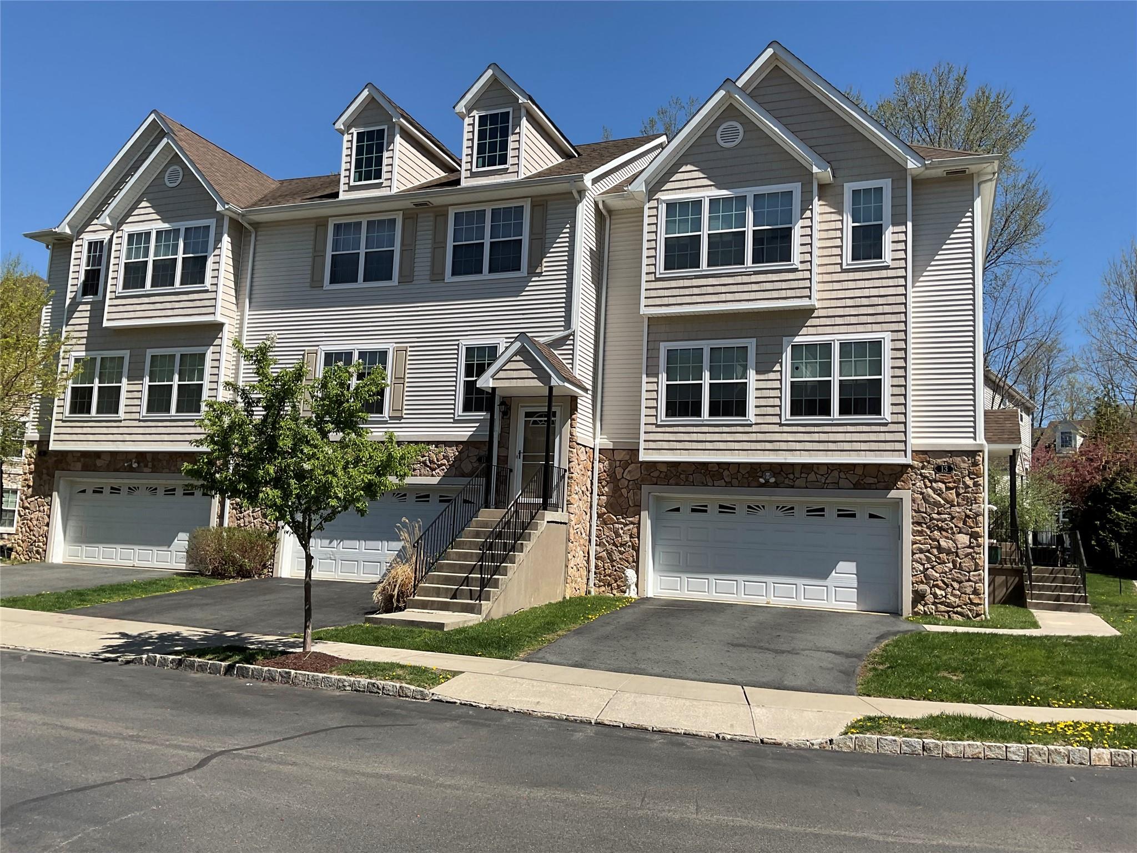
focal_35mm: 29
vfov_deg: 48.2
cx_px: 568
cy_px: 426
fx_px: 953
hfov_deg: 61.7
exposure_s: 1/1912
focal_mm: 3
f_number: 1.8
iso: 16
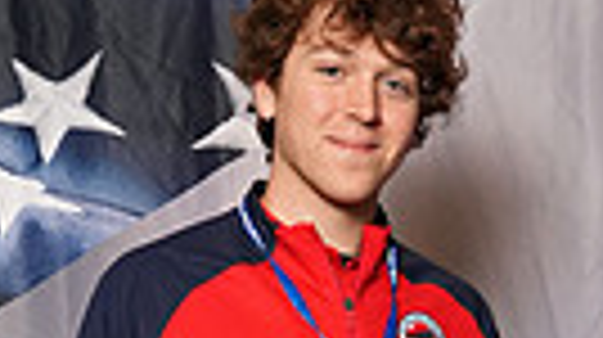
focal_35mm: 164
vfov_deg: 7.0
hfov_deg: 13.0
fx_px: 2615
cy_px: 820
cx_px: 580
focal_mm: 31
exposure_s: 1/125
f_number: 8
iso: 800
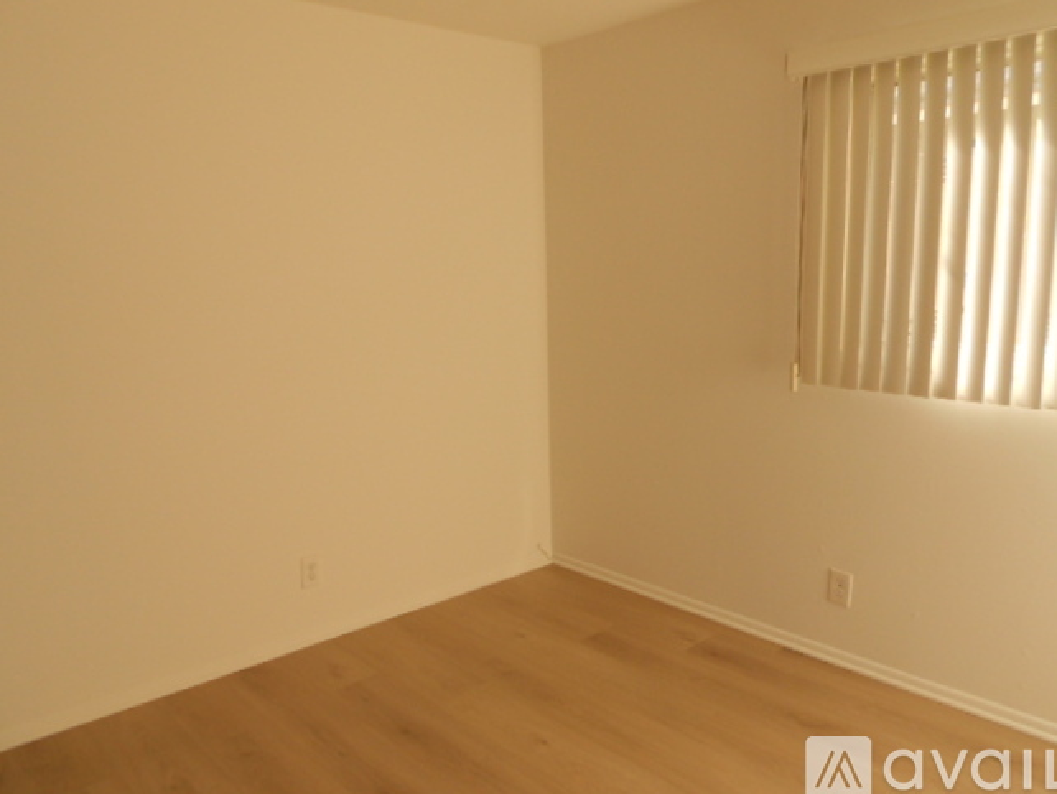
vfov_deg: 51.4
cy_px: 390
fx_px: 825
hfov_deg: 65.3
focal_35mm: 27
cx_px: 523
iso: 80
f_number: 3.2
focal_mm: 4.6
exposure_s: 1/80
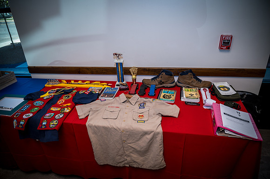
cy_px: 90
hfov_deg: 73.8
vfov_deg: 53.1
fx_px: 180
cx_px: 135
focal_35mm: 24
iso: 320
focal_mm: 24
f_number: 4
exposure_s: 1/60
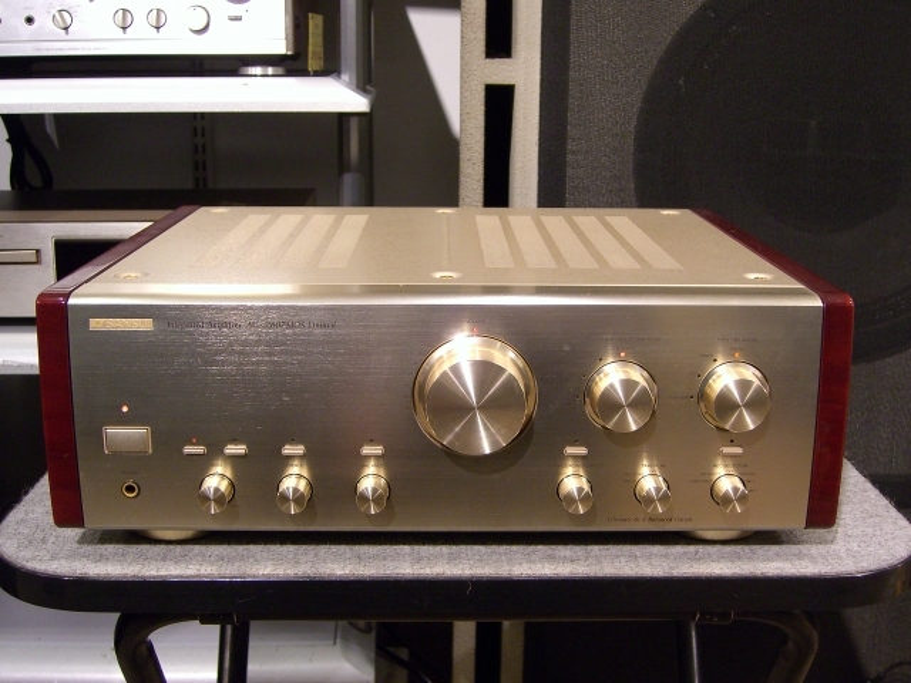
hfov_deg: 41.2
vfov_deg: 31.5
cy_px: 342
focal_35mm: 46
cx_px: 456
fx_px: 1211
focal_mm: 9.5
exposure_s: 1/15
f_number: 3.1
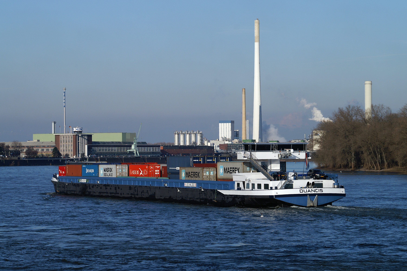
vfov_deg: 9.1
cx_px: 204
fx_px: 1694
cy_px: 136
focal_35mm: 150
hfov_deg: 13.7
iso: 100
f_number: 11
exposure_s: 1/300
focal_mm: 100
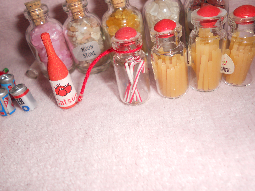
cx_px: 128
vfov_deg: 44.2
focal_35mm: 32
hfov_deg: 56.8
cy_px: 96
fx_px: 236
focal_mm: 5.8
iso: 80
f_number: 8.8
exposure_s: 1/25
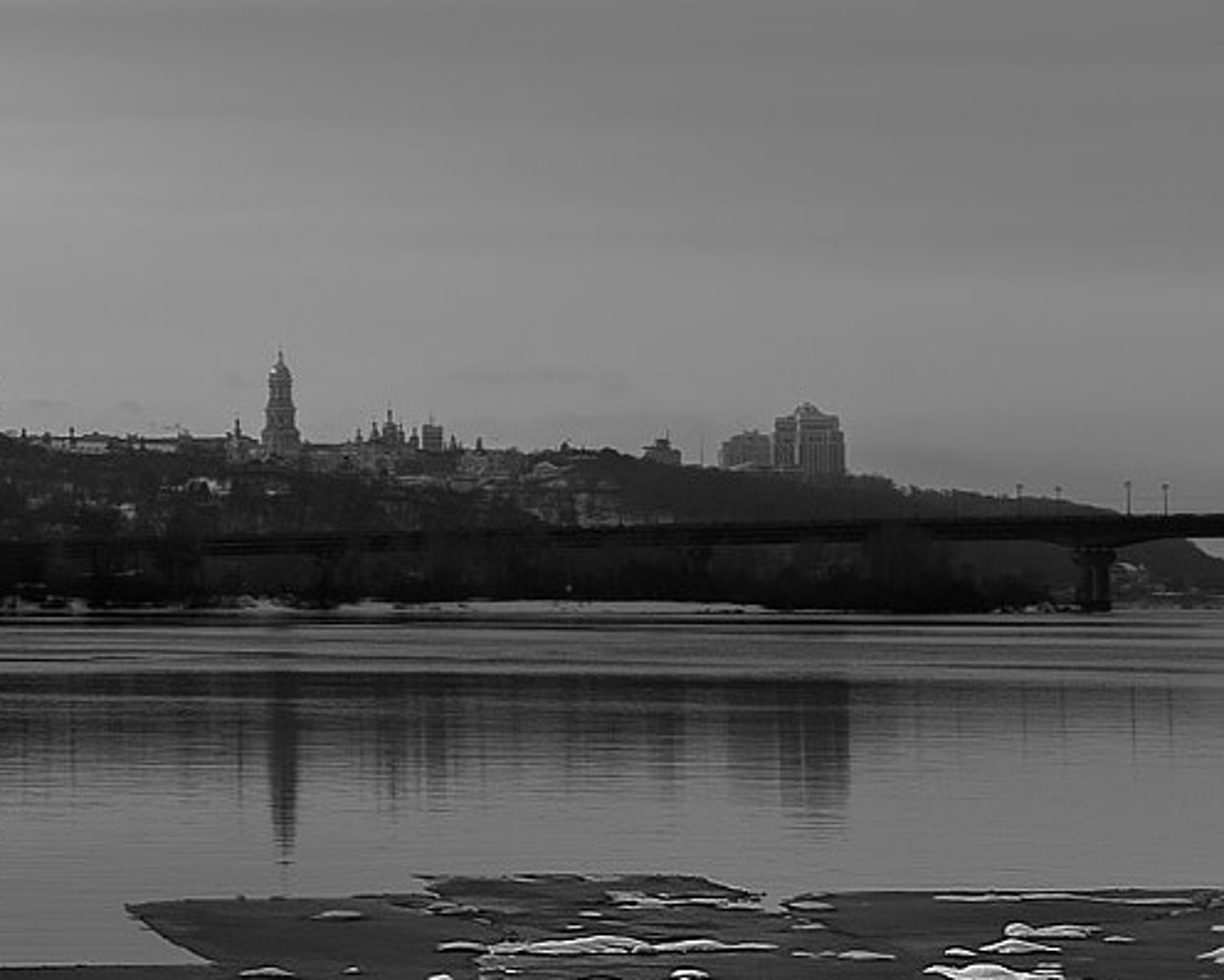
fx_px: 3949
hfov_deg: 16.6
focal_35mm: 109
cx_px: -410
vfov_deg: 14.1
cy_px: 301
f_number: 5
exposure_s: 1/250
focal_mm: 36
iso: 64
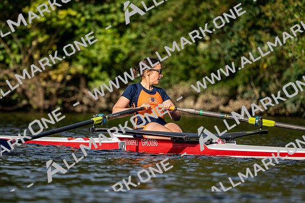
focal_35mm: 600
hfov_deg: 3.4
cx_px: 152
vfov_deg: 2.3
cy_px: 102
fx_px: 5080
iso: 320
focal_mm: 400
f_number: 4.5
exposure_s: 1/2500
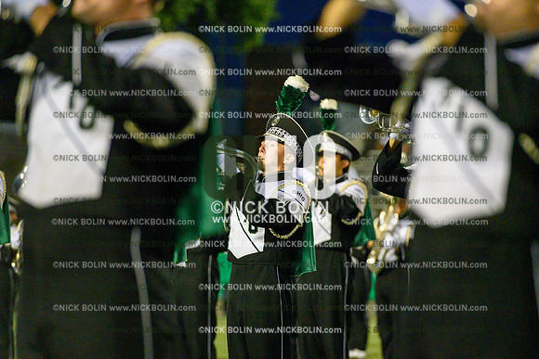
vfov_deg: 6.9
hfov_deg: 10.3
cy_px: 180
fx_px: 2995
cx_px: 270
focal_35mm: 200
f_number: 4
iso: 10000
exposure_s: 1/1600
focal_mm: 200
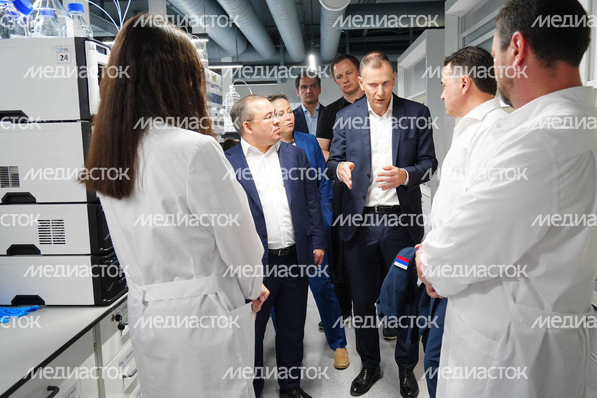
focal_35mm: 30
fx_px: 497
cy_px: 199
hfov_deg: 61.9
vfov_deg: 43.6
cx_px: 298
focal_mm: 30
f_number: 4.5
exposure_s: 1/320
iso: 4000
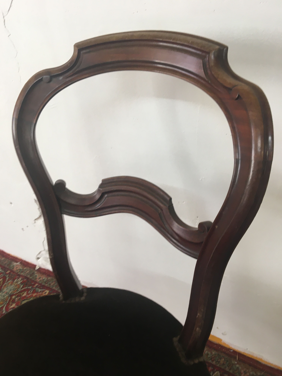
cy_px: 188
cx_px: 141
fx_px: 315
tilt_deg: -31.6
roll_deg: +5.6
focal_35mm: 29
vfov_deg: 61.7
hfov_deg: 48.2
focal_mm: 4.15
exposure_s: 1/33
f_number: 2.2
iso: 80
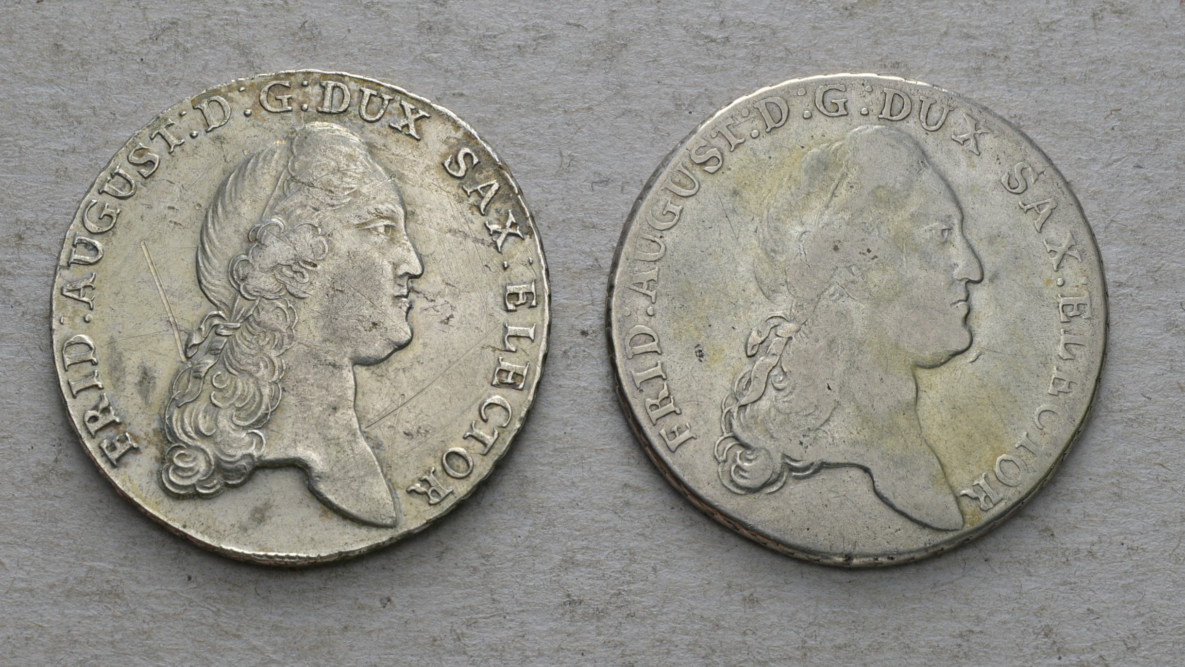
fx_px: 2388
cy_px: 314
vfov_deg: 15.9
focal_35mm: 76
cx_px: 591
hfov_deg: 27.9
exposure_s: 1/200
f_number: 14
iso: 400
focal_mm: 48
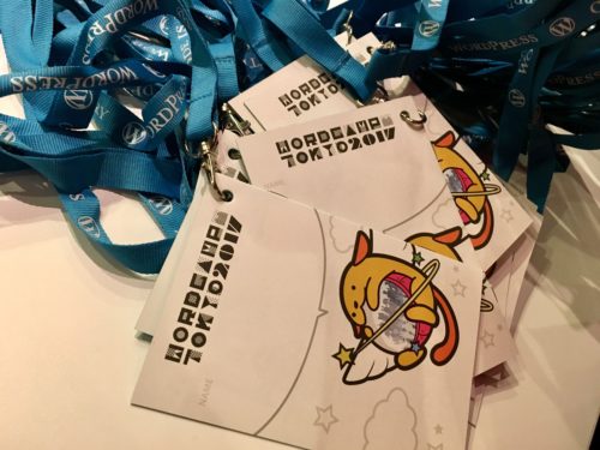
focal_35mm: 29
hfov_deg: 61.7
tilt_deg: -50.2
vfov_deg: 48.2
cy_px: 225
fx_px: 503
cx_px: 300
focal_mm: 4.15
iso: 160
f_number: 2.2
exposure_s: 1/30
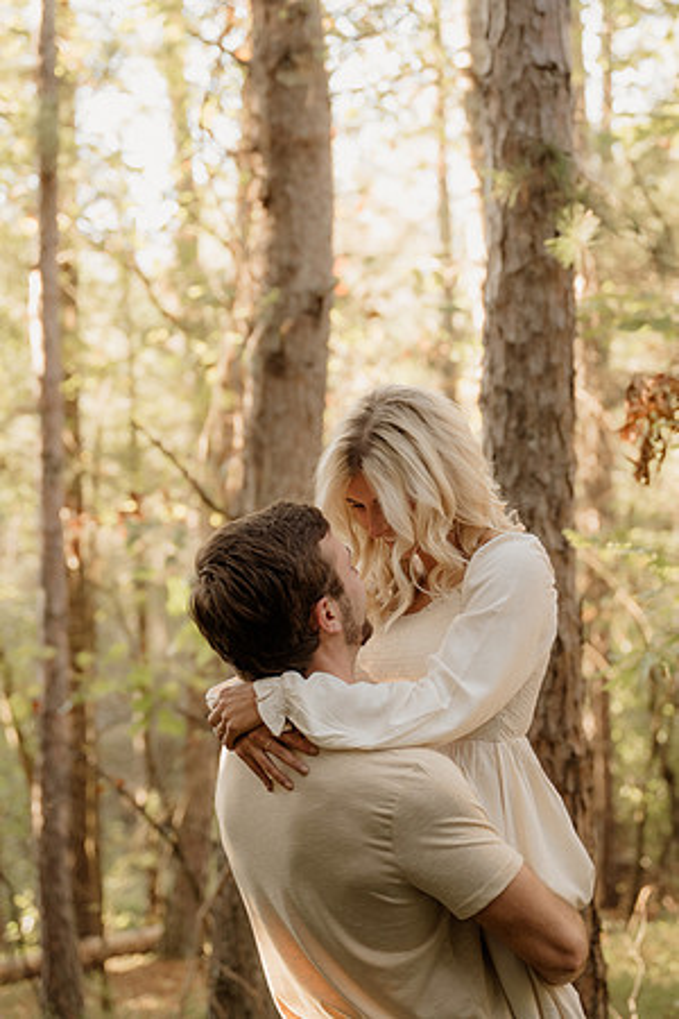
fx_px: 2489
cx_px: 340
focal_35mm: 88
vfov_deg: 23.1
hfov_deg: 15.5
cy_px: 510
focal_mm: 59
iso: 500
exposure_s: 1/125
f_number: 2.8
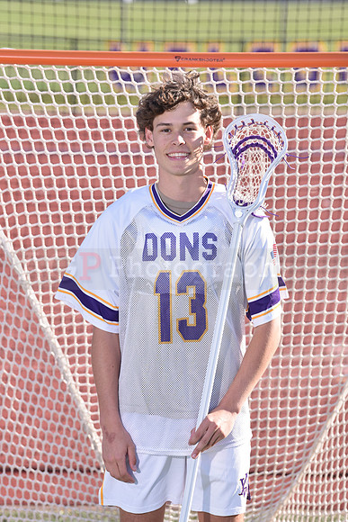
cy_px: 261
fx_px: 2463
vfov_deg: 12.1
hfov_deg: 8.1
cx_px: 174
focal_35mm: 170
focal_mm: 170
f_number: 5.6
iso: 125
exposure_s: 1/250
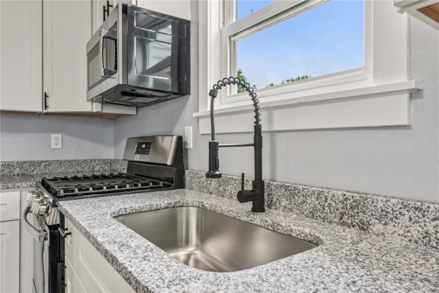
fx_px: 293
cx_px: 220
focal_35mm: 24
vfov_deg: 53.2
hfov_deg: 73.7
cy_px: 146
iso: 80
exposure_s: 1/10
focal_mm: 24
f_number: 11
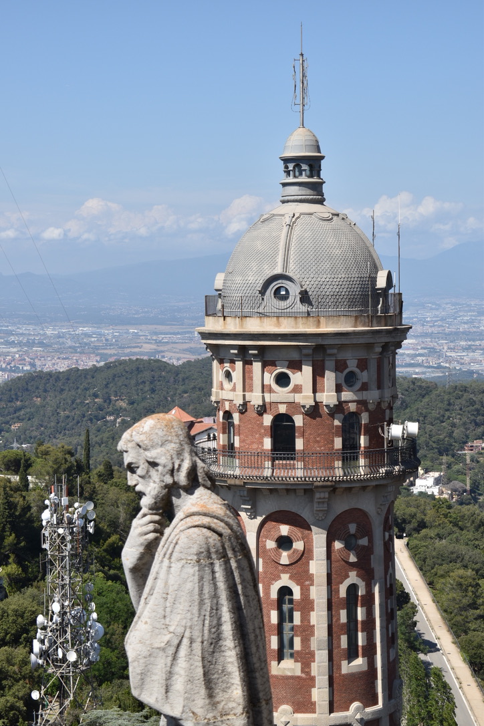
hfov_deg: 16.6
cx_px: 242
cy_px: 363
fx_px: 1664
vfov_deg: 24.6
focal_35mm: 82
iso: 100
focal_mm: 55
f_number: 6.3
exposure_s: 1/500
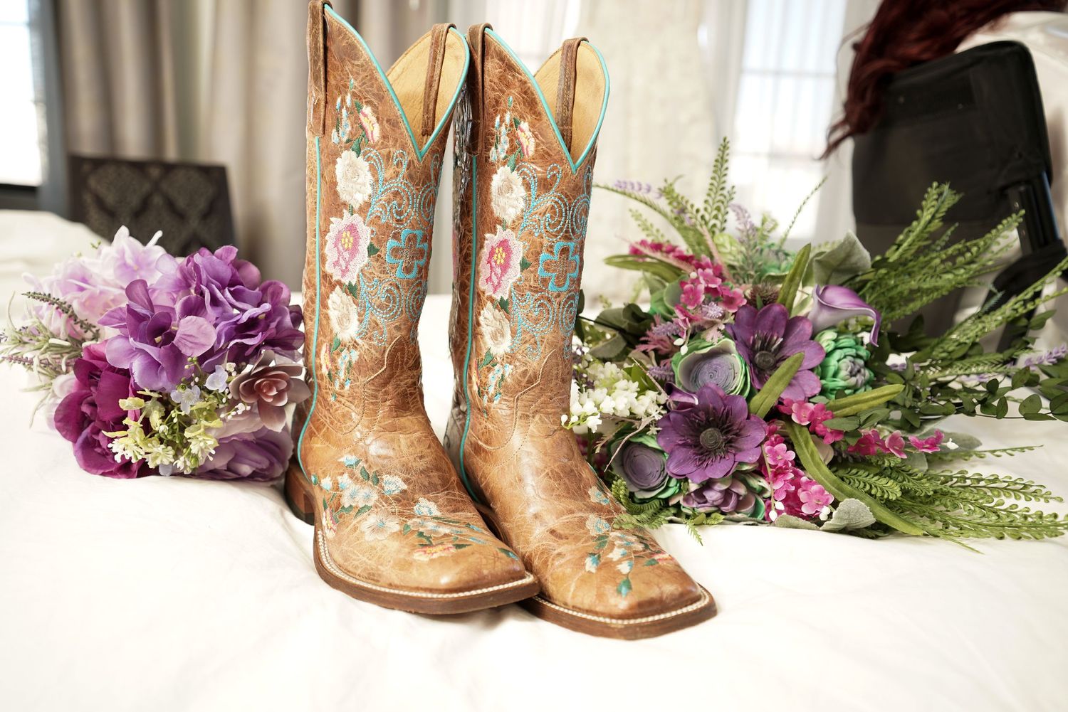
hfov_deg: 65.5
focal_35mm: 28
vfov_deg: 46.4
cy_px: 356
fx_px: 831
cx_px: 534
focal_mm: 28
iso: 200
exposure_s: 1/125
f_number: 3.2
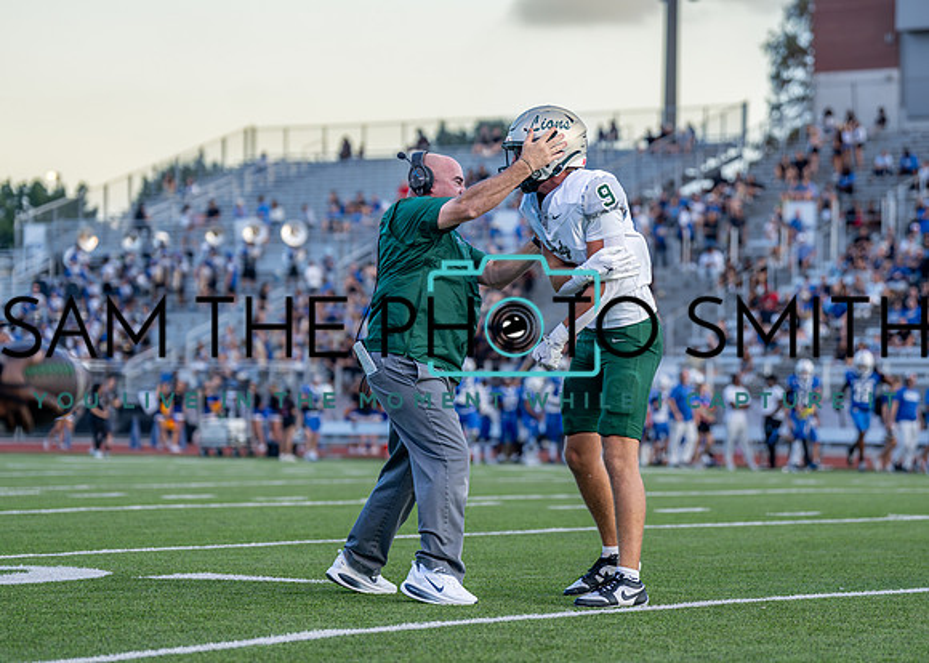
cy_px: 311
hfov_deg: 15.8
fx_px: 3346
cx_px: 498
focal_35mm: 127
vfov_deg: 11.3
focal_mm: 105
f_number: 2.8
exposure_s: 1/1250
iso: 320
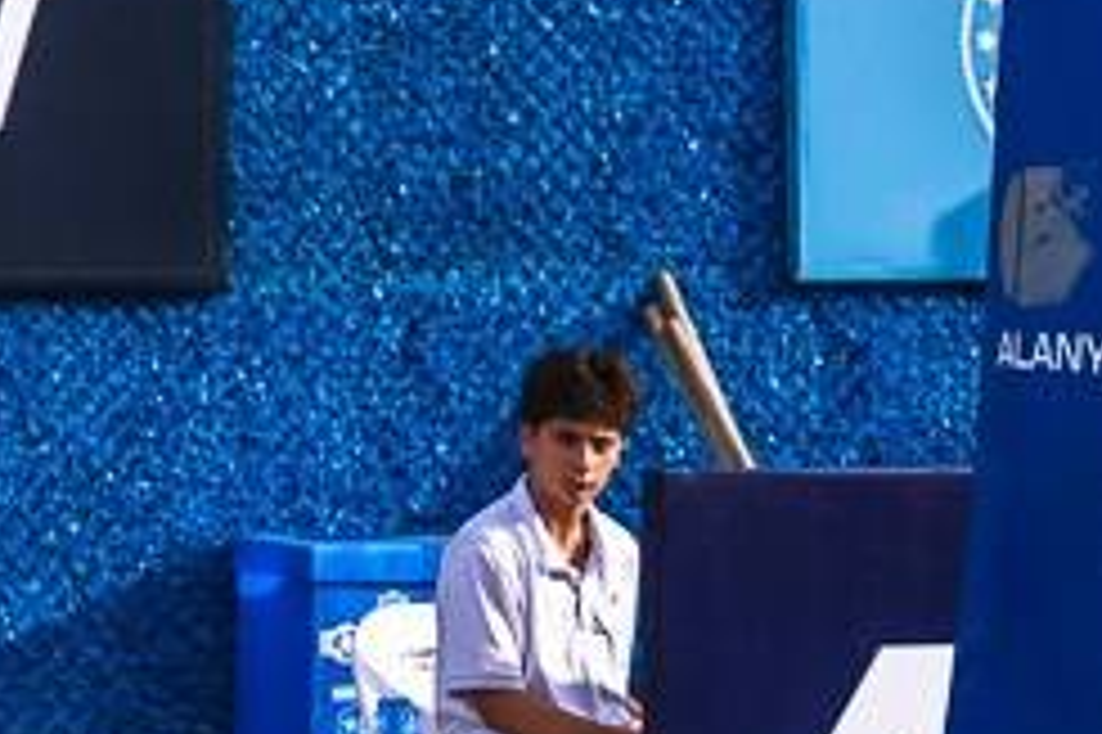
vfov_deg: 2.8
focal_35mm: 486
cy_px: 628
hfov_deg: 4.2
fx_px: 14867
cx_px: -414
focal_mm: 93
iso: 125
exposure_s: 1/2000
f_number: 3.5
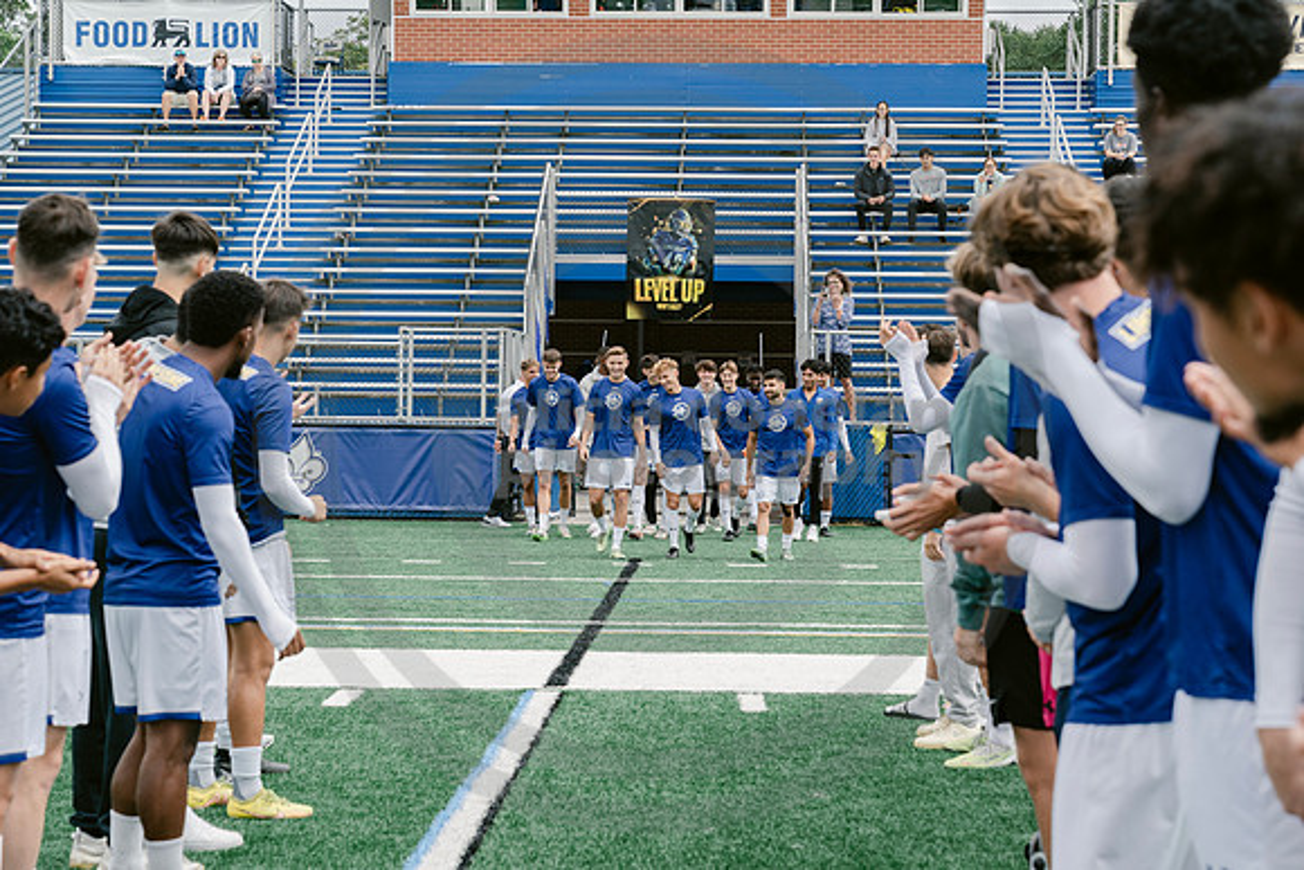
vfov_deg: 19.5
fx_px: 2536
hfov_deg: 28.8
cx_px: 652
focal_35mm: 70
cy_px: 435
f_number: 5.6
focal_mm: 70
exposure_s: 1/500
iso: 400
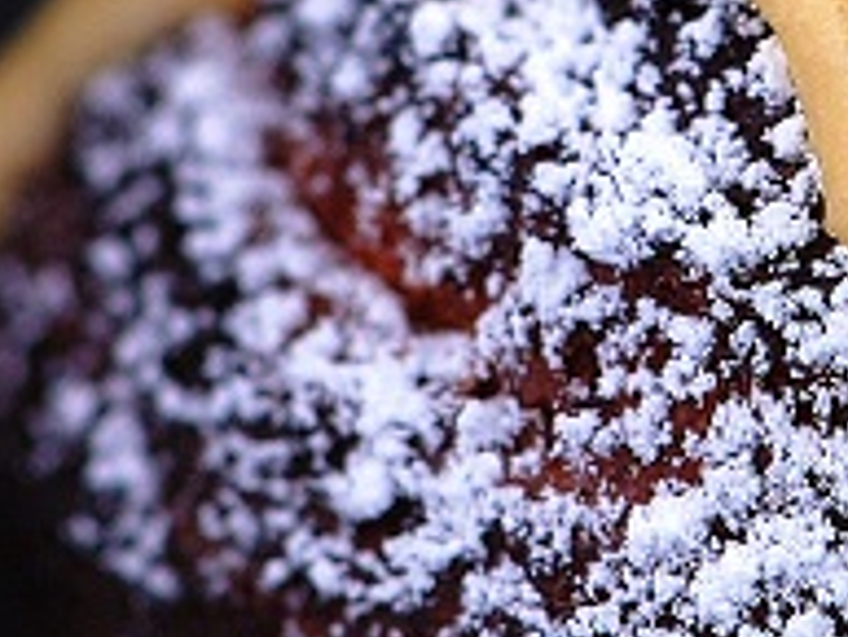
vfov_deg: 2.8
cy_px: 318
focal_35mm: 530
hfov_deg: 3.7
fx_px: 12984
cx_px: 870
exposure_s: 1/320
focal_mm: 105
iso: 200
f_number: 4.5
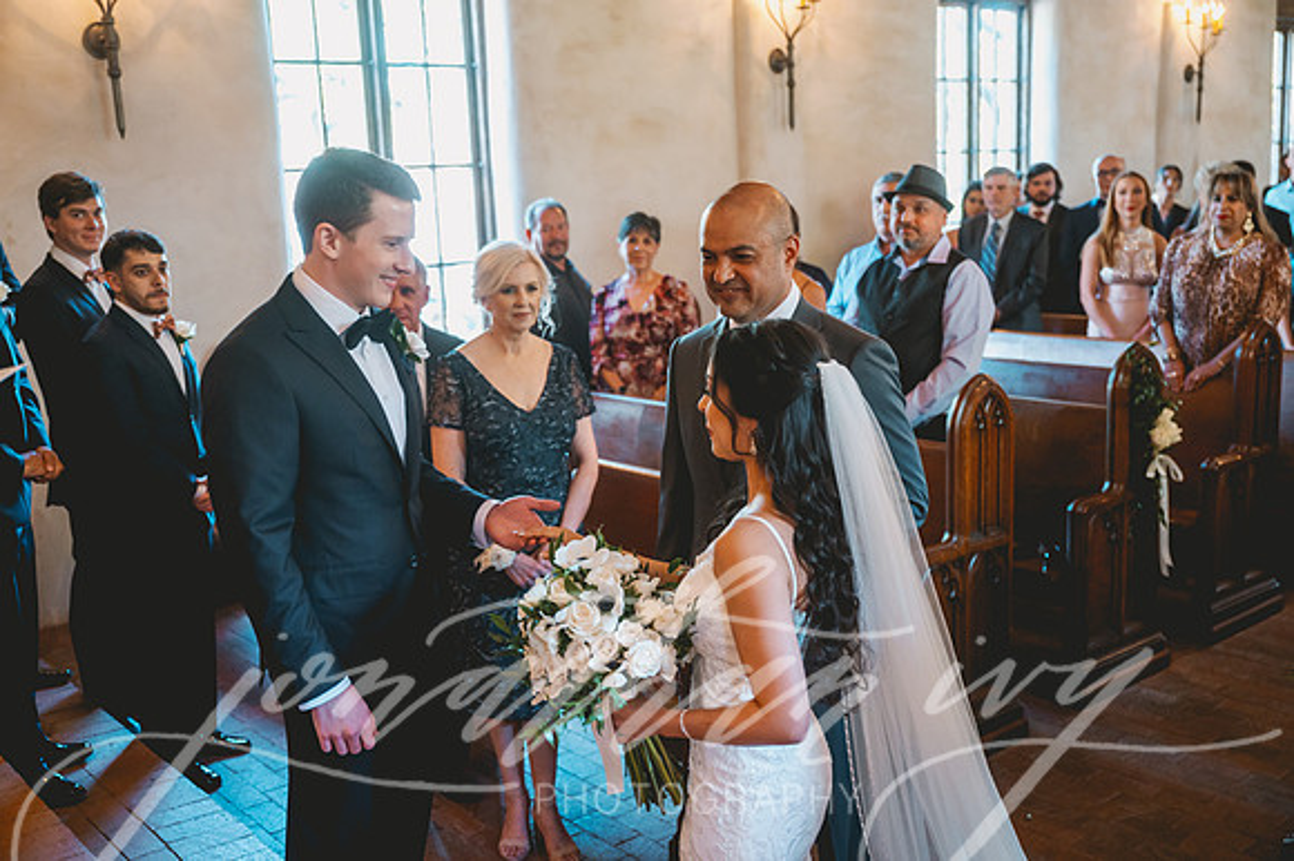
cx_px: 647
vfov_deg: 38.3
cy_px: 430
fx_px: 1239
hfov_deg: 55.1
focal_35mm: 34
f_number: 2.8
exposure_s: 1/125
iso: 1600
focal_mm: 34.5
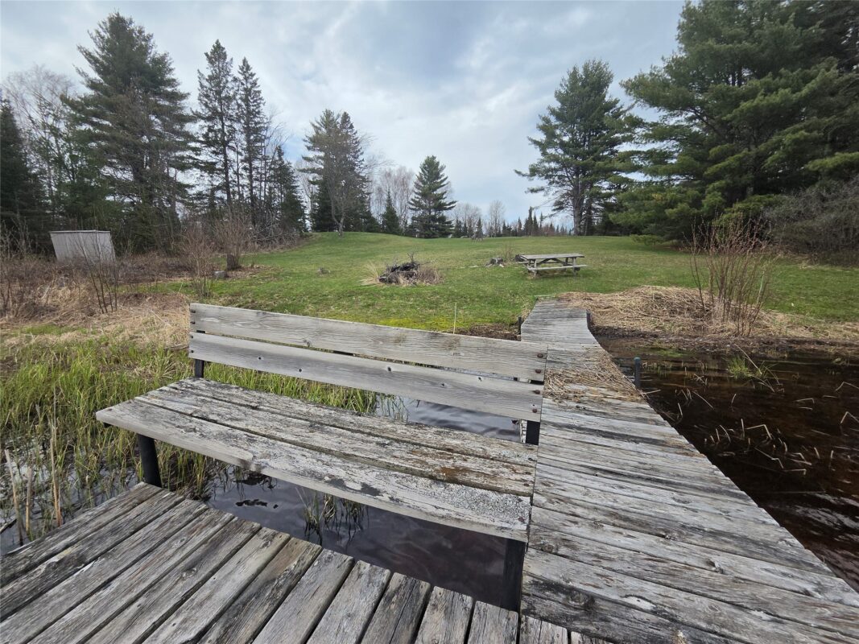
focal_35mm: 13
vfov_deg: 89.9
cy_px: 322
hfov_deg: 106.2
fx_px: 323
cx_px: 430
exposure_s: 1/2210
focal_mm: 2.2
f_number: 2.2
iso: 100
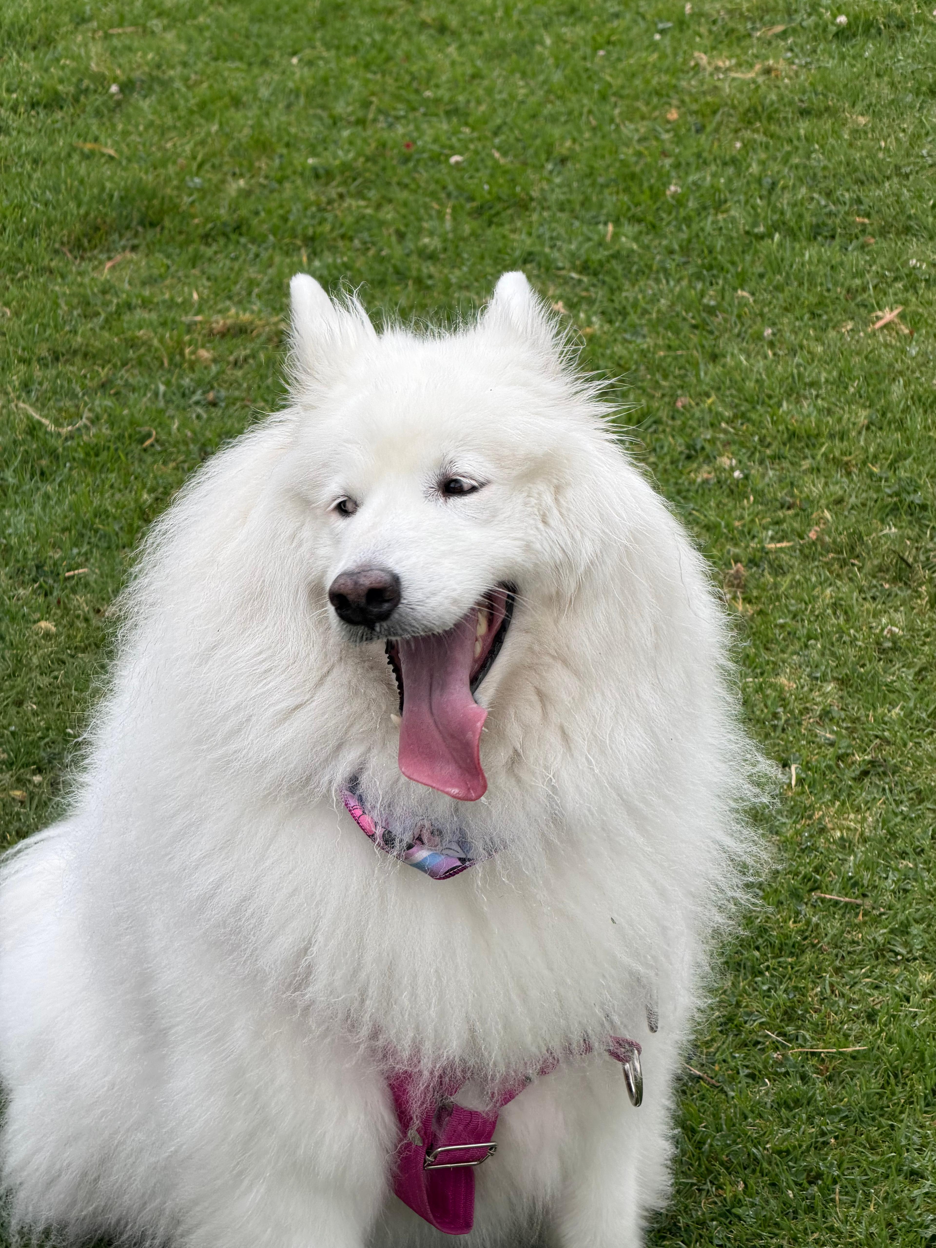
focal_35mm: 100
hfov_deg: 14.8
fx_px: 3605
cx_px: 468
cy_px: 624
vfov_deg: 19.6
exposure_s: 1/502
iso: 50
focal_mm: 16.89
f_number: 2.8
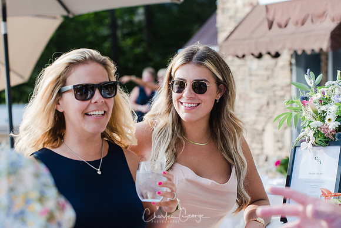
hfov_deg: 17.1
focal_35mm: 120
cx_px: 170
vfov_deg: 11.4
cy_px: 114
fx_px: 1137
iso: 200
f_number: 4
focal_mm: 80
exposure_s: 1/320
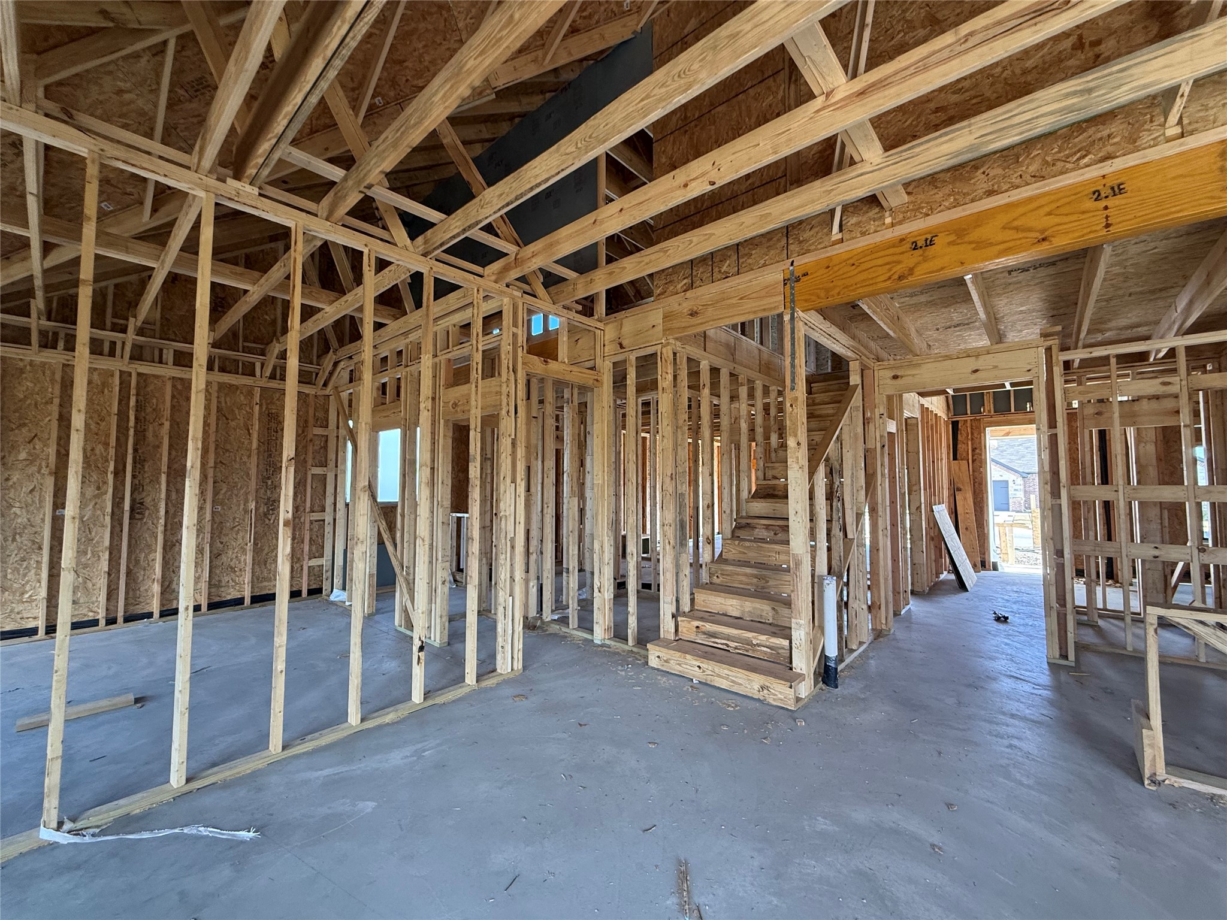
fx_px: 496
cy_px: 460
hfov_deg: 102.1
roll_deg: -0.4
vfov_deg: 85.7
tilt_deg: +3.7
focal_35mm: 14
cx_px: 614
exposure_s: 1/99
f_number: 2.2
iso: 160
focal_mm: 2.22
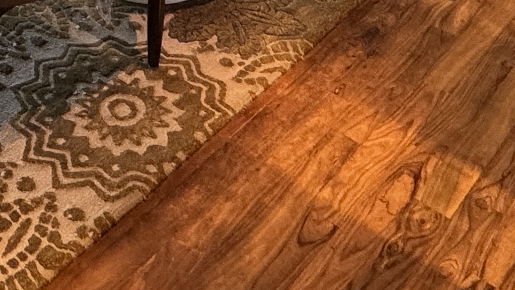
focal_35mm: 64
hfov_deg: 30.9
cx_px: 26
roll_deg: -0.1
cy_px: -359
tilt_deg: -11.1
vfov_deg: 14.3
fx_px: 874
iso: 250
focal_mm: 2.22
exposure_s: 1/50
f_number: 2.2
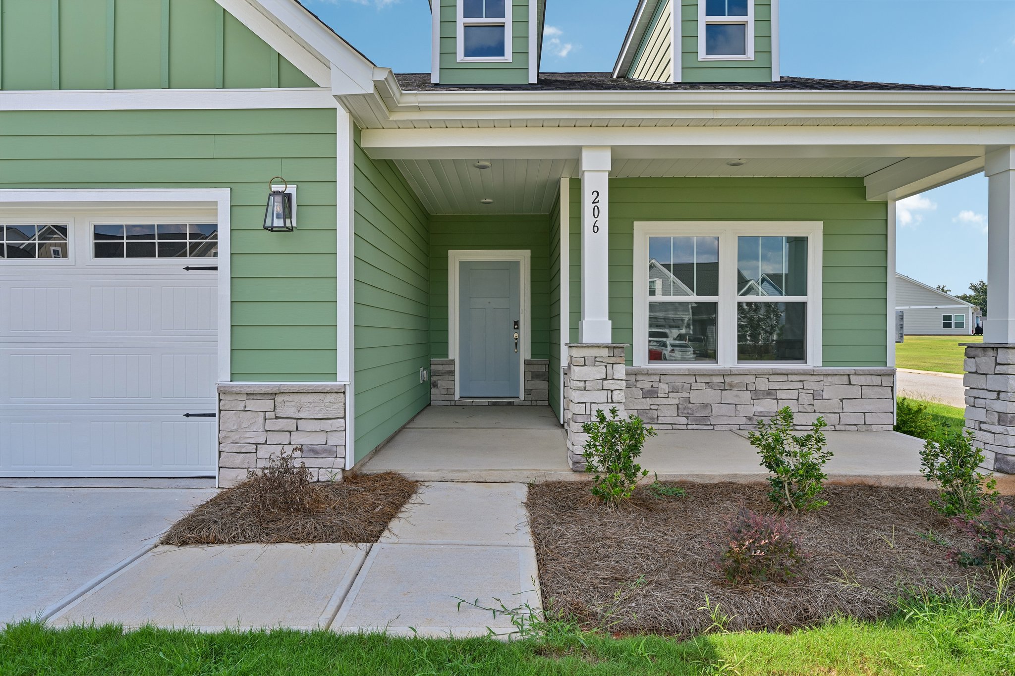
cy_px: 338
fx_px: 536
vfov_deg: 64.5
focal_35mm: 19
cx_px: 508
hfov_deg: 86.9
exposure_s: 1/125
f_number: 8
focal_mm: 19
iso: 100
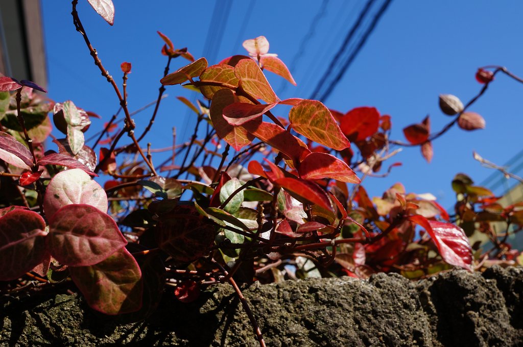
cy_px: 174
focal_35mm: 45
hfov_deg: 43.7
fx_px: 653
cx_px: 262
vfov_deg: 29.8
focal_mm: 30
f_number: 16
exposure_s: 1/60
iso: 100
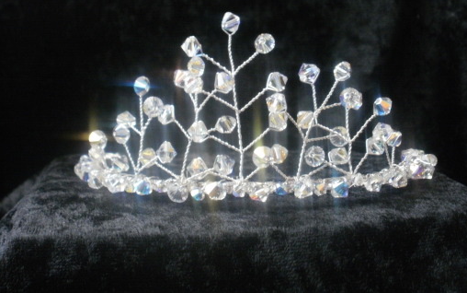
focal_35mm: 47
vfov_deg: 27.4
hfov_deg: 42.6
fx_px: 598
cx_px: 234
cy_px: 124
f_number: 4
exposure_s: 1/2
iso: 400
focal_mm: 7.7
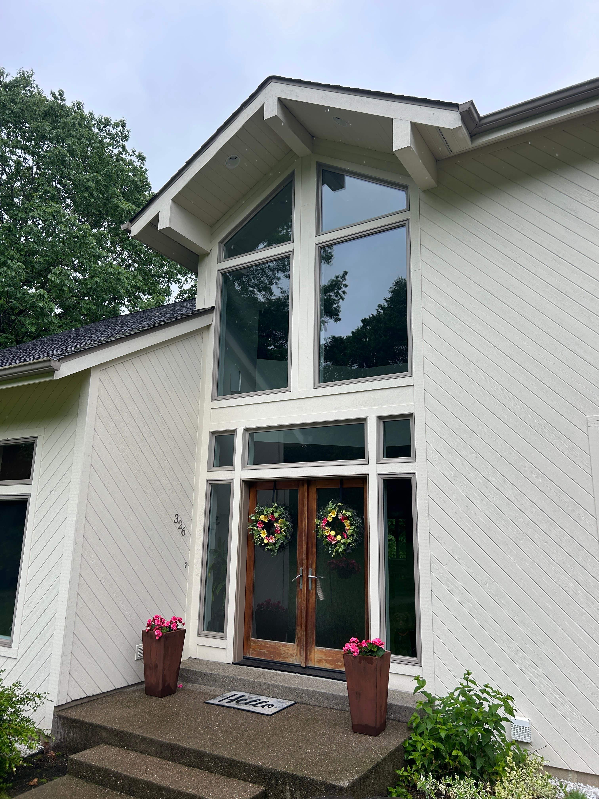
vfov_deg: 67.3
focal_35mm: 26
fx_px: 600
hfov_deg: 53.1
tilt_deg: +12.7
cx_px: 300
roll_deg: -1.1
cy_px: 400
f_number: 1.5
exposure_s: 1/827
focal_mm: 5.7
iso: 50
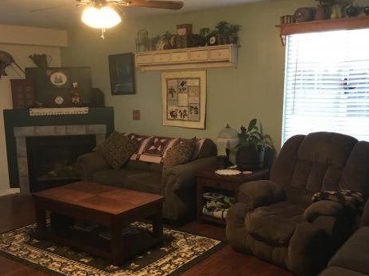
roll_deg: +2.6
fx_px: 426
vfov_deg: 35.8
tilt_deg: -12.3
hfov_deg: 46.5
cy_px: 171
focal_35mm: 40
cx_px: 147
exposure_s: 1/15
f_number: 2.2
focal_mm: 4.15
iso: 200
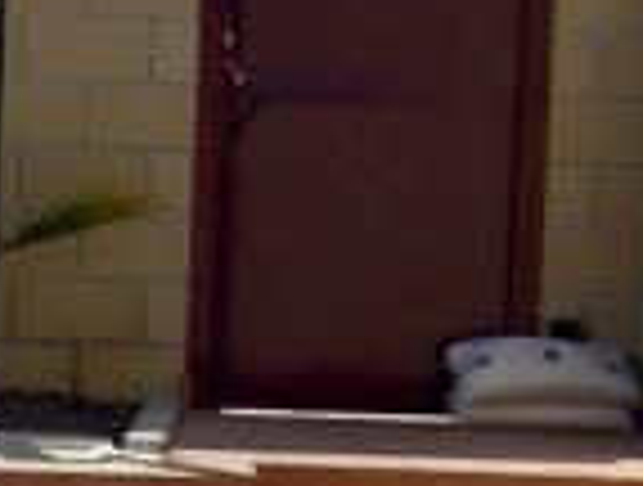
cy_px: 992
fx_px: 4209
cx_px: -454
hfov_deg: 8.5
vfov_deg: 6.4
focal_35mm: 226
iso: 64
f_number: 6.8
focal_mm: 7.5
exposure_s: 1/292
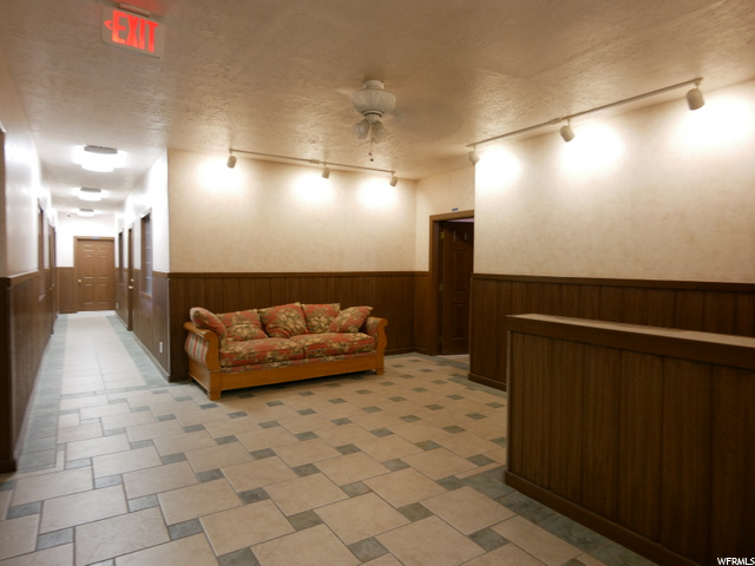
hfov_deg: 76.4
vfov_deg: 61.1
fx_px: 480
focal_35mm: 22
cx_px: 378
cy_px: 283
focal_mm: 11
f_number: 8
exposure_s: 1/2
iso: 400
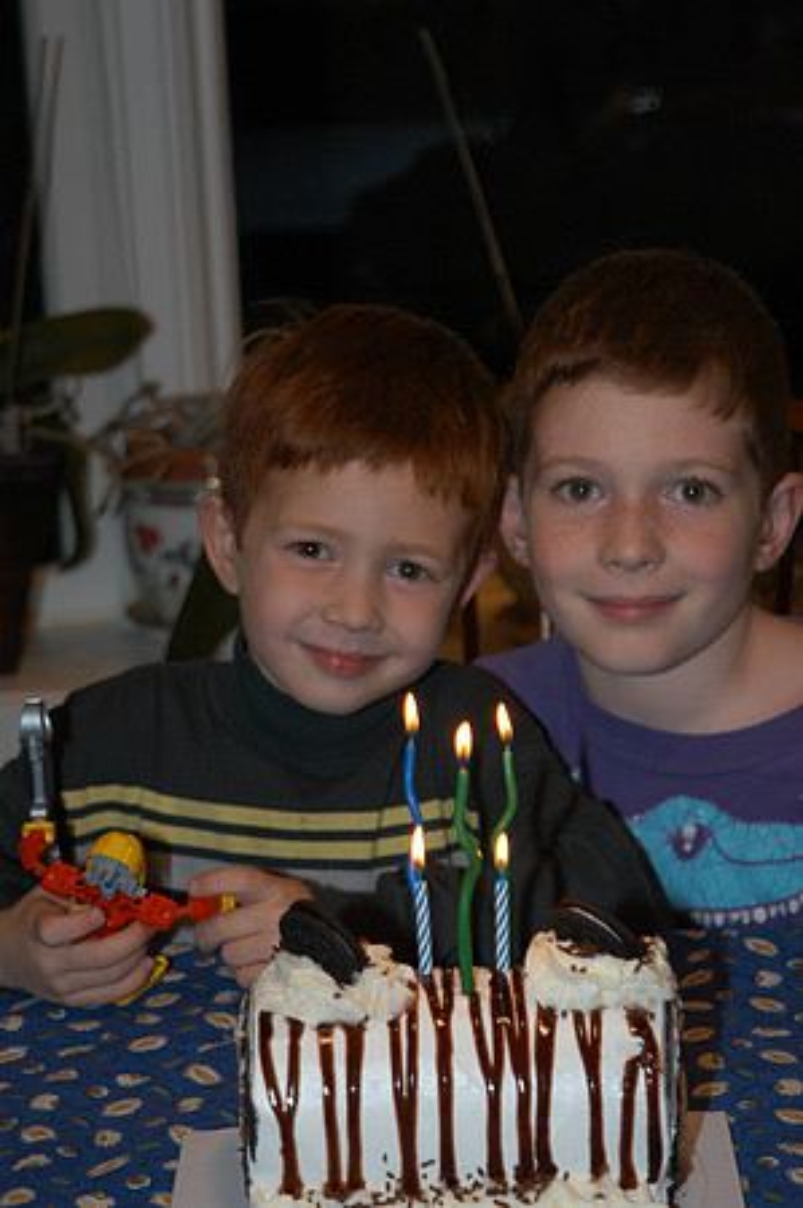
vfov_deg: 19.5
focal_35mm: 105
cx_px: 402
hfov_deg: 13.0
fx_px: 3521
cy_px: 604
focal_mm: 70
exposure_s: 1/60
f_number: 5.3
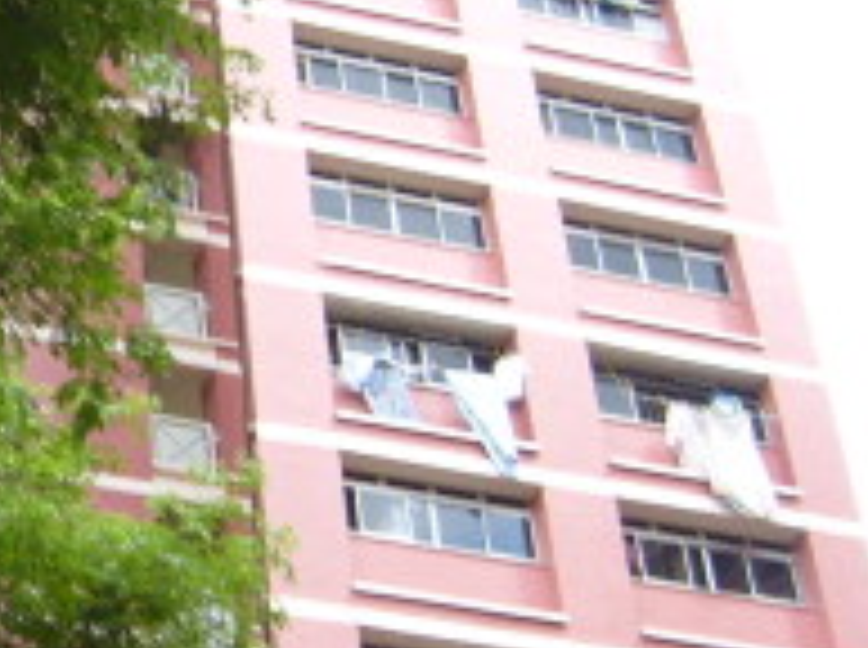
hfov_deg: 18.3
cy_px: 297
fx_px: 2503
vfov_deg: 14.7
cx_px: -261
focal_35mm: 100
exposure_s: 1/250
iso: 80
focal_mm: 5.8
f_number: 2.8
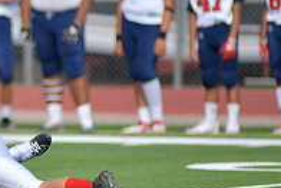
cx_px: -118
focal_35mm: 887
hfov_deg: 2.3
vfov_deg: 1.6
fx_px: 6928
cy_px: 104
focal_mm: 300
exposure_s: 1/2000
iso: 180
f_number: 3.5
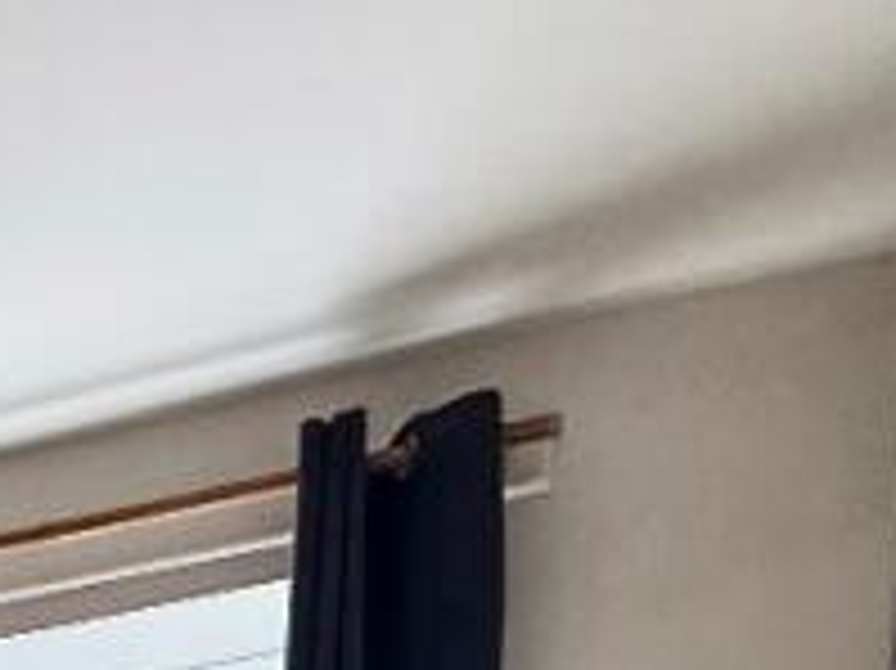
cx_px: -675
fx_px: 1863
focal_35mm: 72
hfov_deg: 20.2
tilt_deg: -3.3
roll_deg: -1.6
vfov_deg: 13.8
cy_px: 1655
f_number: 2.2
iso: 160
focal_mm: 2.22
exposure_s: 1/100
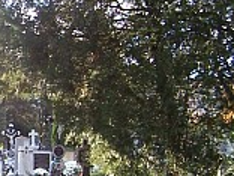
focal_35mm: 98
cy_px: 153
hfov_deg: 18.8
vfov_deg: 15.0
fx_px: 662
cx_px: -60
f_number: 2.7
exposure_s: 1/180
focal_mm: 5.6
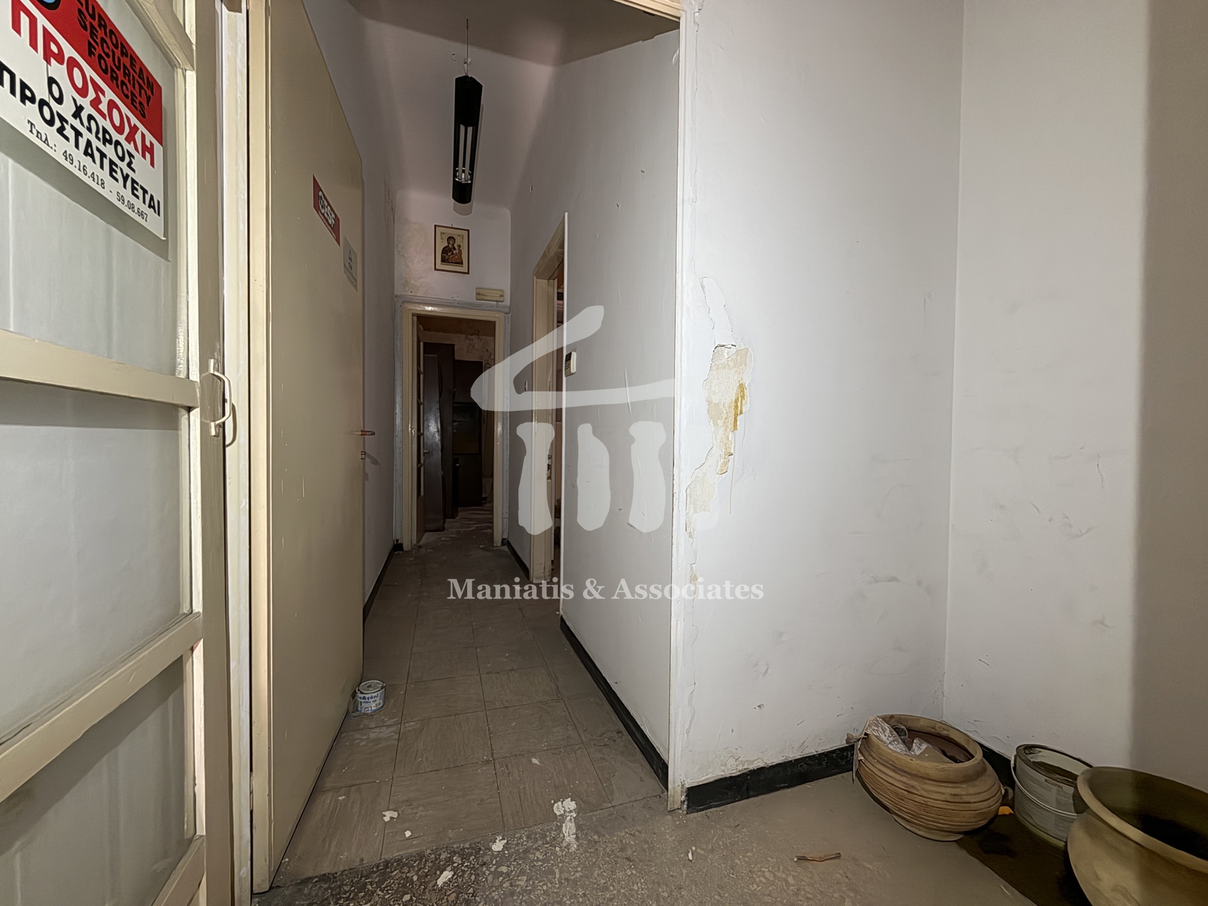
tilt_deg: -0.7
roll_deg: -0.4
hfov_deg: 102.1
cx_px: 604
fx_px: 489
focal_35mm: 14
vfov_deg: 85.7
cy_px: 453
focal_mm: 2.22
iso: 400
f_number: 2.2
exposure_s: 1/40
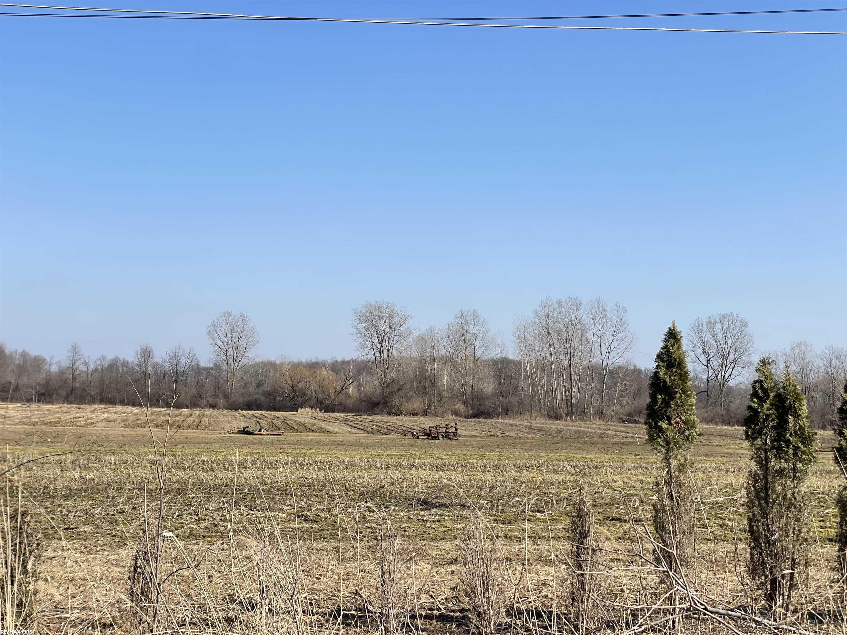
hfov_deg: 36.8
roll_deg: -1.3
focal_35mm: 52
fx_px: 1272
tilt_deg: +2.8
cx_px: 424
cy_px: 318
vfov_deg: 28.0
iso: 25
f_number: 2
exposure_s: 1/1996
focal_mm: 6
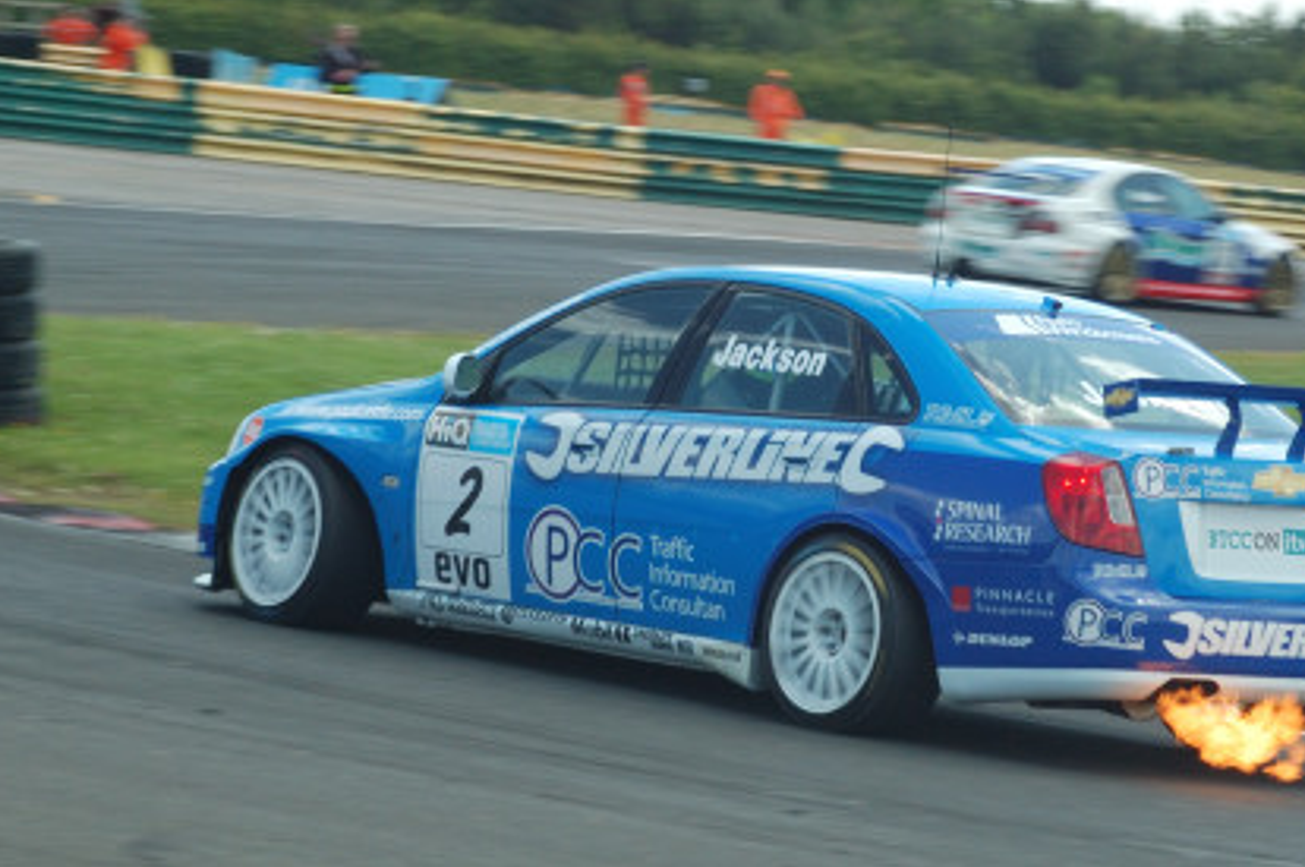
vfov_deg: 6.7
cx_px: 873
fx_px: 7350
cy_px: 605
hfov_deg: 10.1
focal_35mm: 203
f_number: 9.5
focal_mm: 70
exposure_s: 1/250
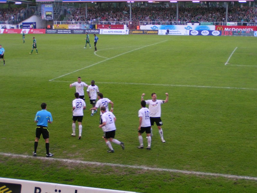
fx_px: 445
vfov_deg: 24.4
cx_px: 128
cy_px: 96
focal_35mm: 60
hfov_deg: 32.2
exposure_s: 1/60
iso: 125
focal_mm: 9.2
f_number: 3.2
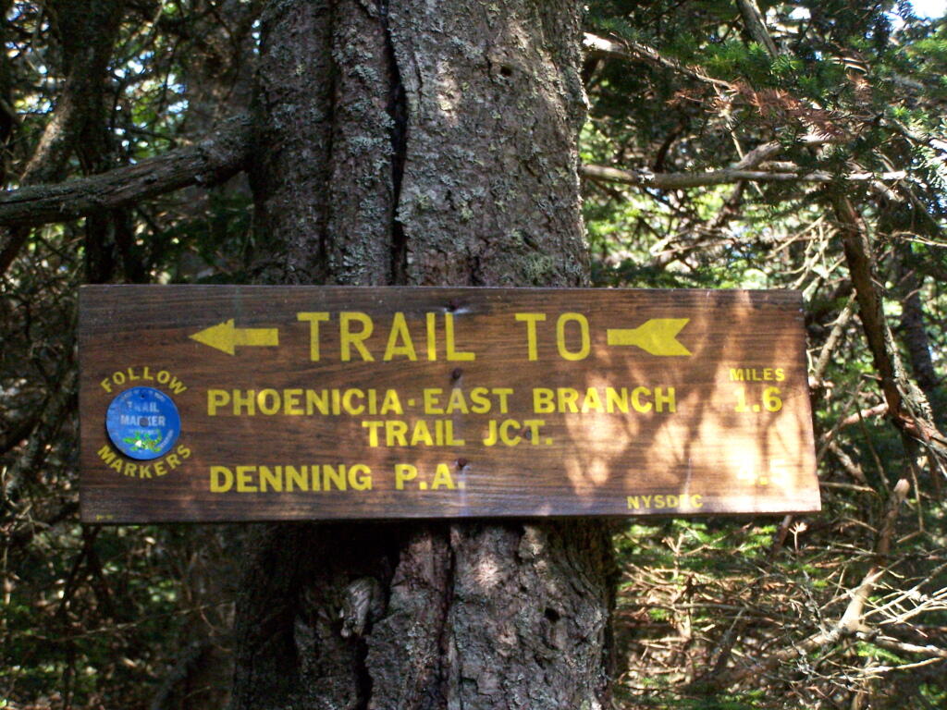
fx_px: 2243
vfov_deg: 18.0
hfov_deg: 23.8
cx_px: 474
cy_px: 355
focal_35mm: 82
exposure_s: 1/250
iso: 400
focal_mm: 13.7
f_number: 3.2
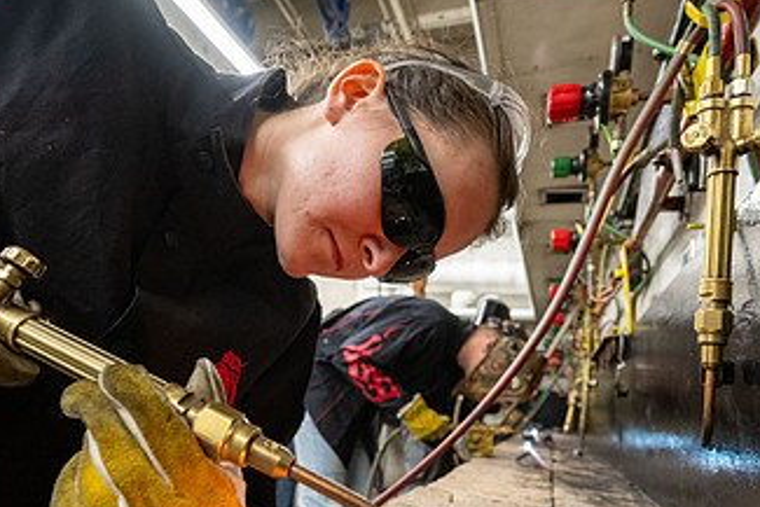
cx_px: 316
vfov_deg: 50.9
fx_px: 528
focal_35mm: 25
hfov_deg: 71.0
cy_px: 312
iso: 2500
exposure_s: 1/160
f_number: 4
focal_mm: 14
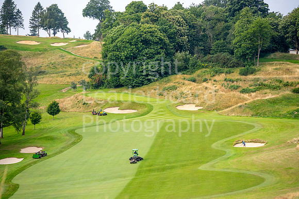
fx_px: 856
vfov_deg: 13.3
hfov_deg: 19.8
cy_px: 100
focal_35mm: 103
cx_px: 150
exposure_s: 1/1000
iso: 400
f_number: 4
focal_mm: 103
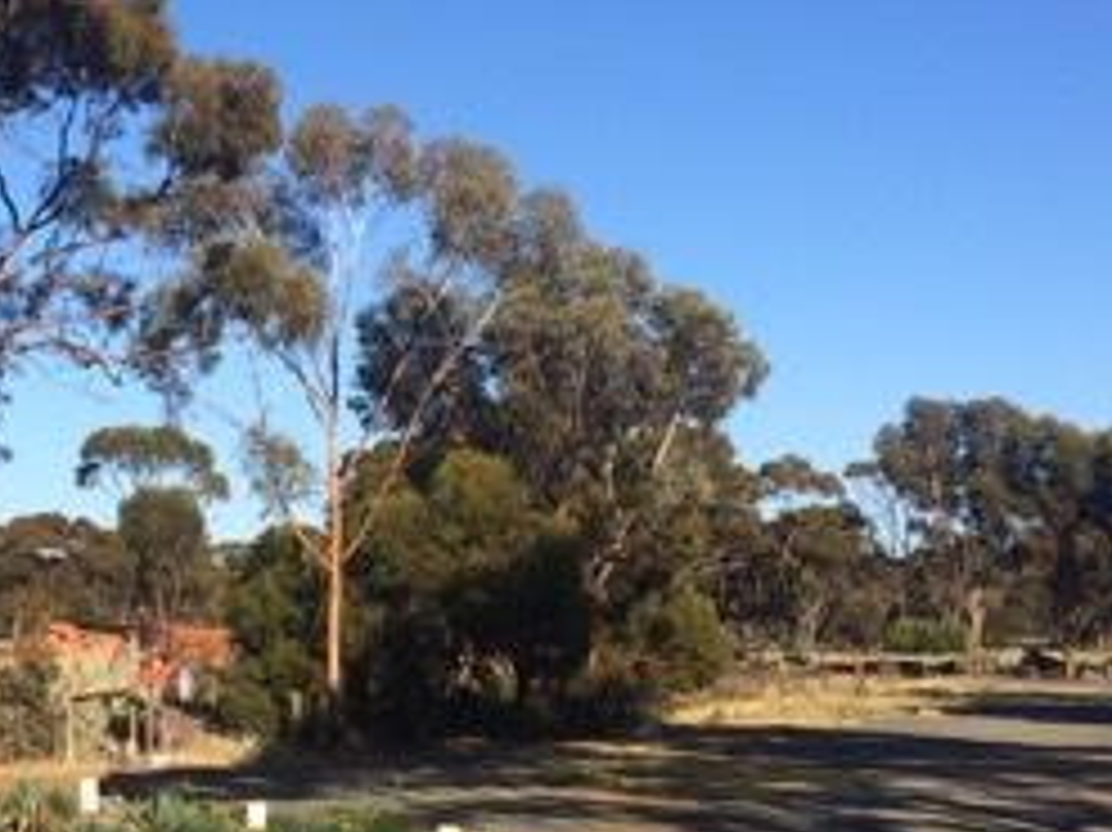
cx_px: 356
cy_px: 333
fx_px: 1959
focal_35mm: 61
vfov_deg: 24.0
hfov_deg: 31.4
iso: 32
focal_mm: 4.15
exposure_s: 1/1786
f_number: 2.2
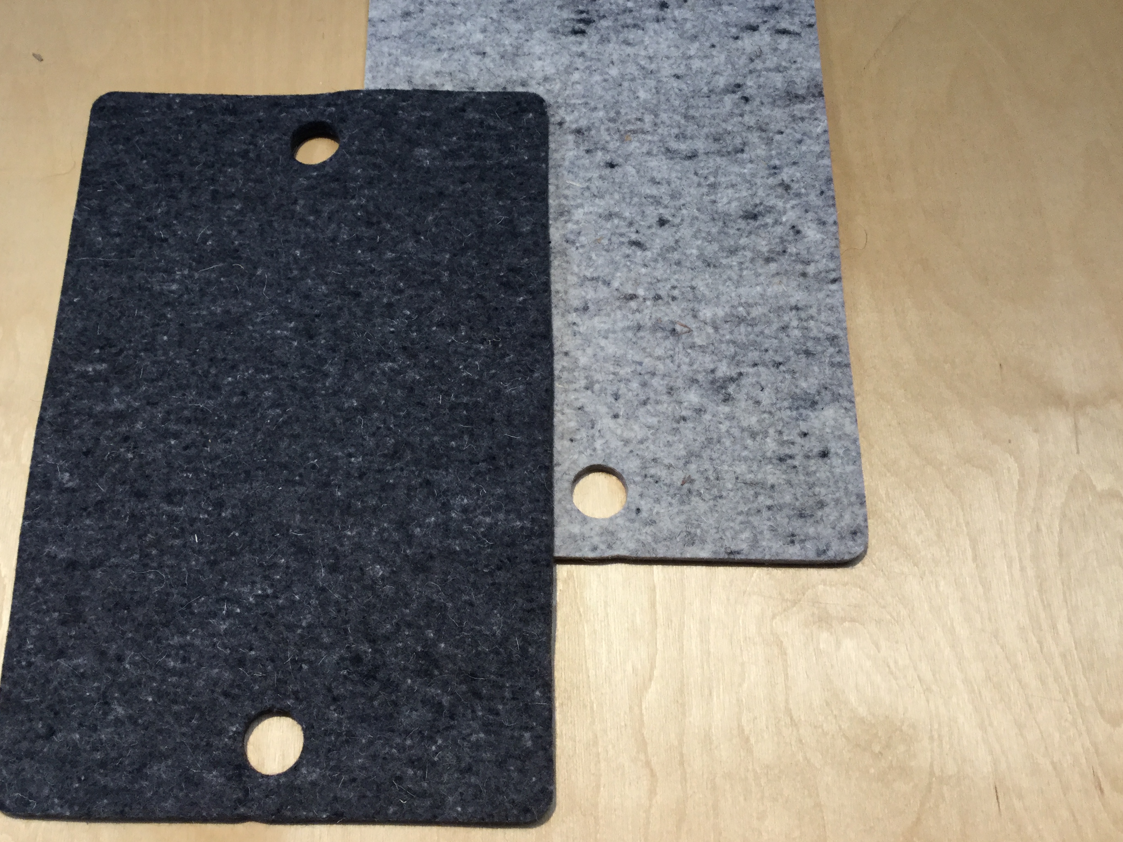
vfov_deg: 38.6
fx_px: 1200
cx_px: 457
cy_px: 358
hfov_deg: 49.9
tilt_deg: -68.8
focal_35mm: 37
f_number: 2.4
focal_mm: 3.3
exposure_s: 1/33
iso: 25
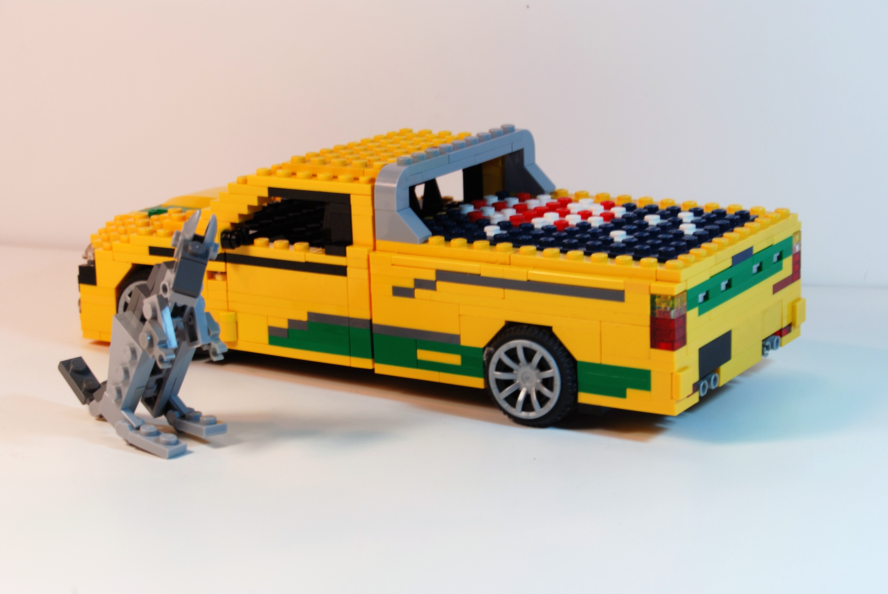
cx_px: 444
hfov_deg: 24.6
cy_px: 297
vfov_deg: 16.6
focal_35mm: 82
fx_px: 2037
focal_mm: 55
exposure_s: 1/10
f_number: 11
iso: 100
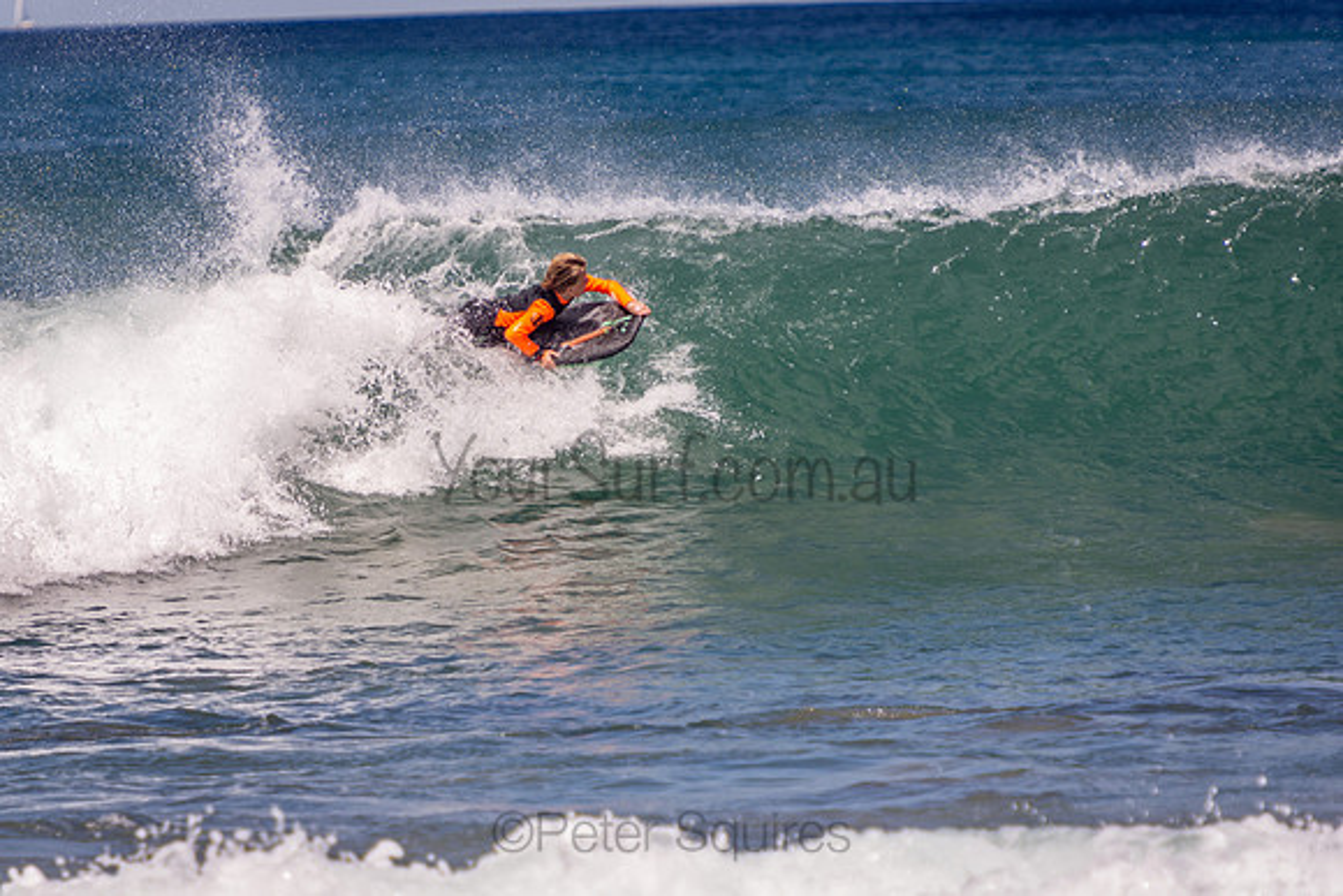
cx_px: 672
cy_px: 448
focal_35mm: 405
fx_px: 15112
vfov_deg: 3.4
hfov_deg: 5.1
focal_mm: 270
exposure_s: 1/1250
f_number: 5.6
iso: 180
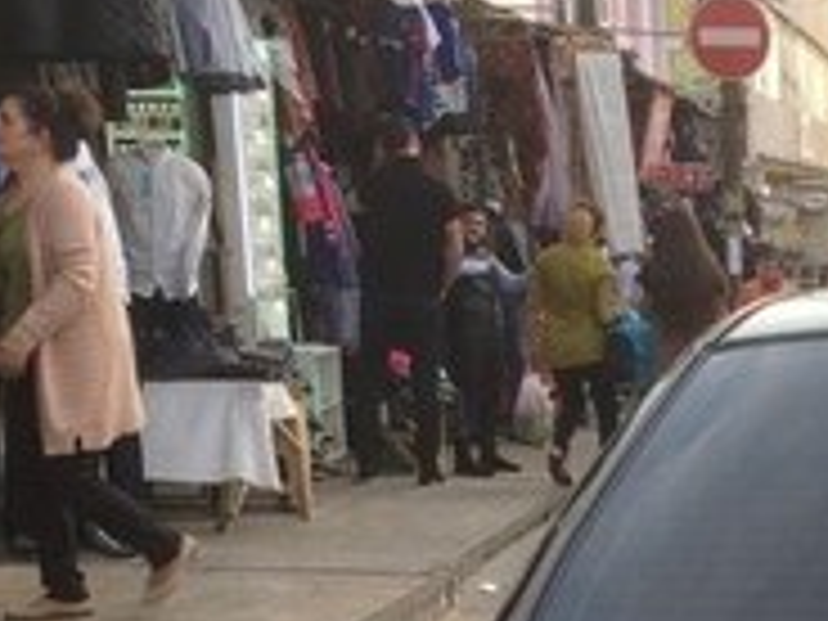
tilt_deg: -14.8
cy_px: 920
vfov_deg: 13.4
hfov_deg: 17.6
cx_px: 1116
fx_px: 2488
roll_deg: +0.5
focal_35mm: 104
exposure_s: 1/100
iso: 40
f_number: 2.2
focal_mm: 4.15
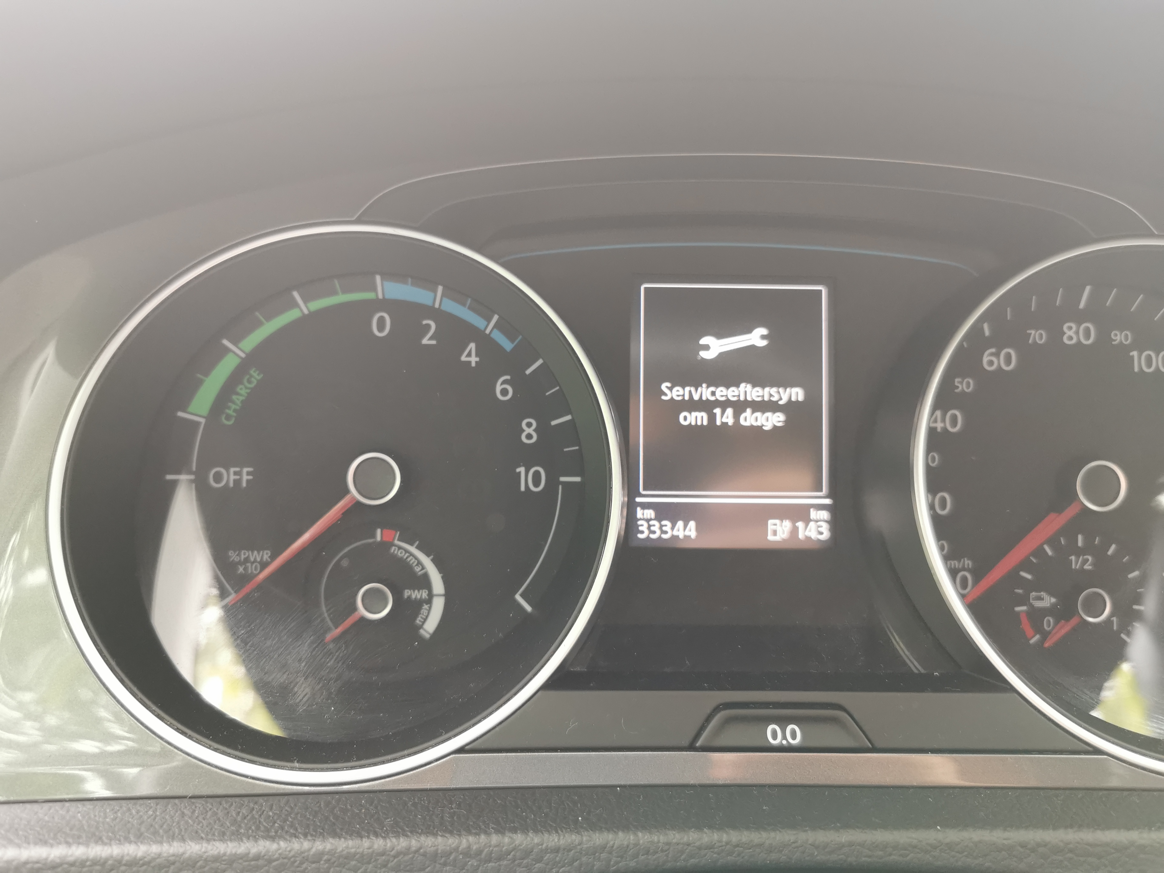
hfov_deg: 65.3
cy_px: 436
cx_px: 582
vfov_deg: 51.4
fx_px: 908
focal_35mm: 27
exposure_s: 1/100
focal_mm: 5.56
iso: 160
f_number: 1.6
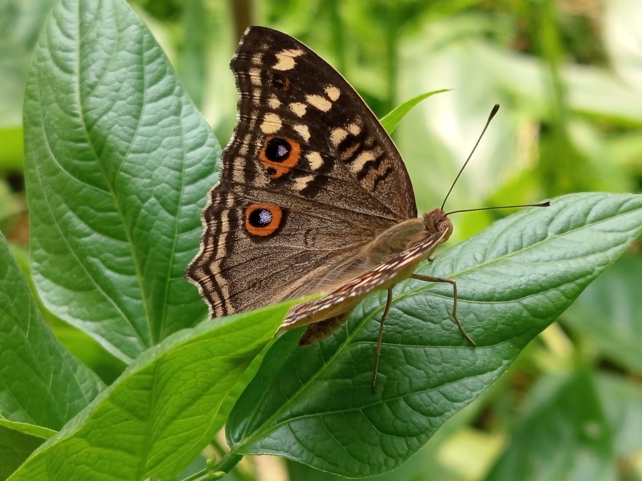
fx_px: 2300
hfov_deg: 15.9
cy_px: 240
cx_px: 321
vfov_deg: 12.0
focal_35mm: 124
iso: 50
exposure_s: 1/140
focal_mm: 5.24
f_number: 1.7
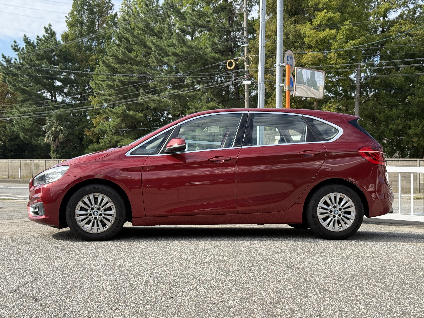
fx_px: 588
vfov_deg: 30.3
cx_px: 212
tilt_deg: +1.1
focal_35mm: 48
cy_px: 159
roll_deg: -0.8
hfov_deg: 39.7
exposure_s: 1/1608
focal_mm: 6.76
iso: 64
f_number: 1.78
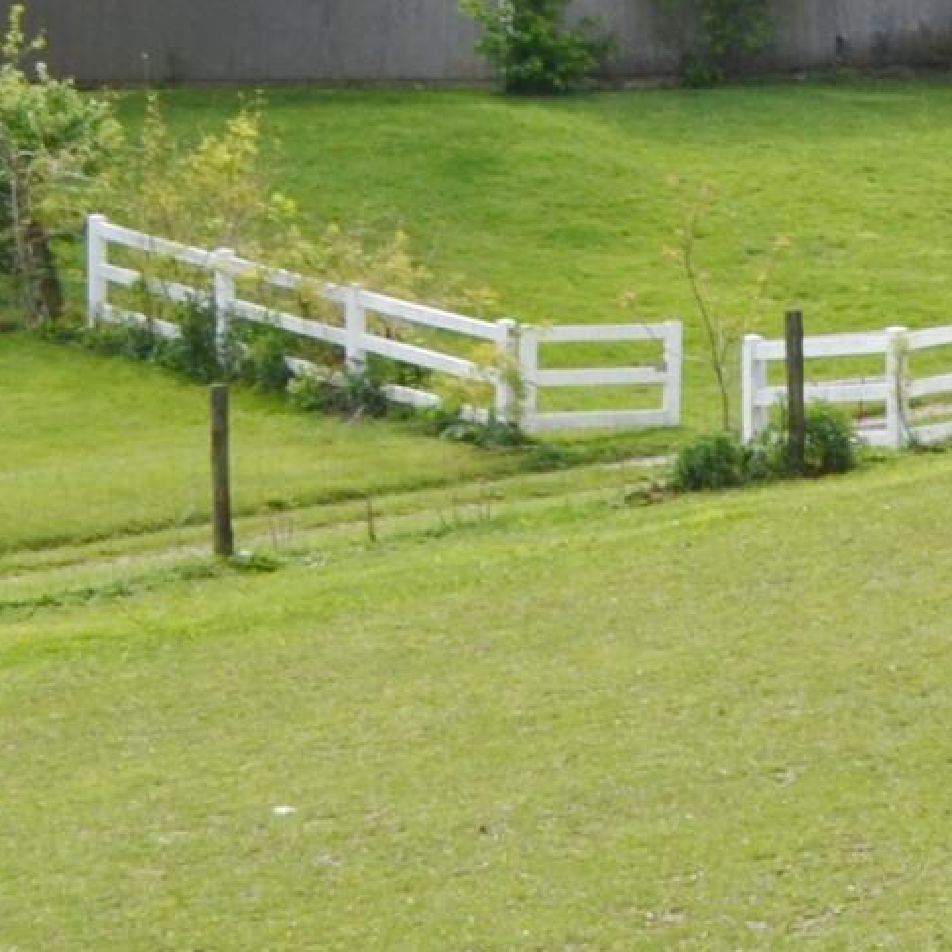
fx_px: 4916
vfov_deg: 10.7
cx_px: 2748
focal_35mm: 158
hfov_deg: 9.1
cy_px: -378
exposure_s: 1/200
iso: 100
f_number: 9
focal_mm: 20
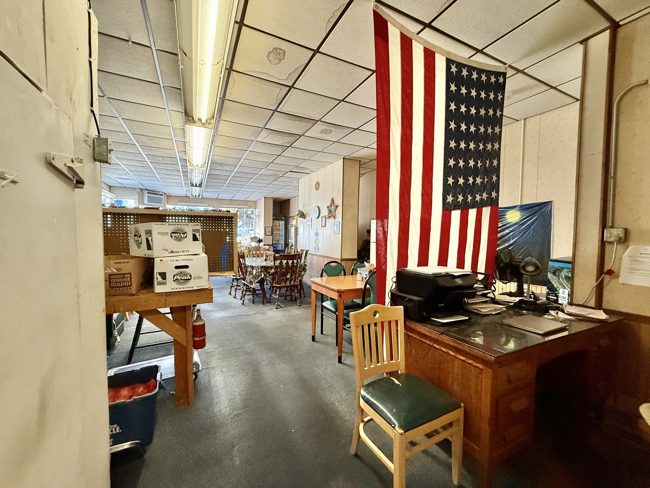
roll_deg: -0.2
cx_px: 325
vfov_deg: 85.7
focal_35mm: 14
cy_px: 244
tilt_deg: -1.8
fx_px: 263
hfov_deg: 102.1
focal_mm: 2.22
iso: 320
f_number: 2.2
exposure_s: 1/60
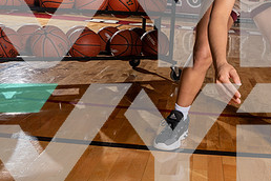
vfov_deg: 24.2
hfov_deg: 35.6
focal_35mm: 54
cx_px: 220
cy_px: 12
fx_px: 406
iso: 500
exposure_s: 1/250
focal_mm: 24
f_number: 8
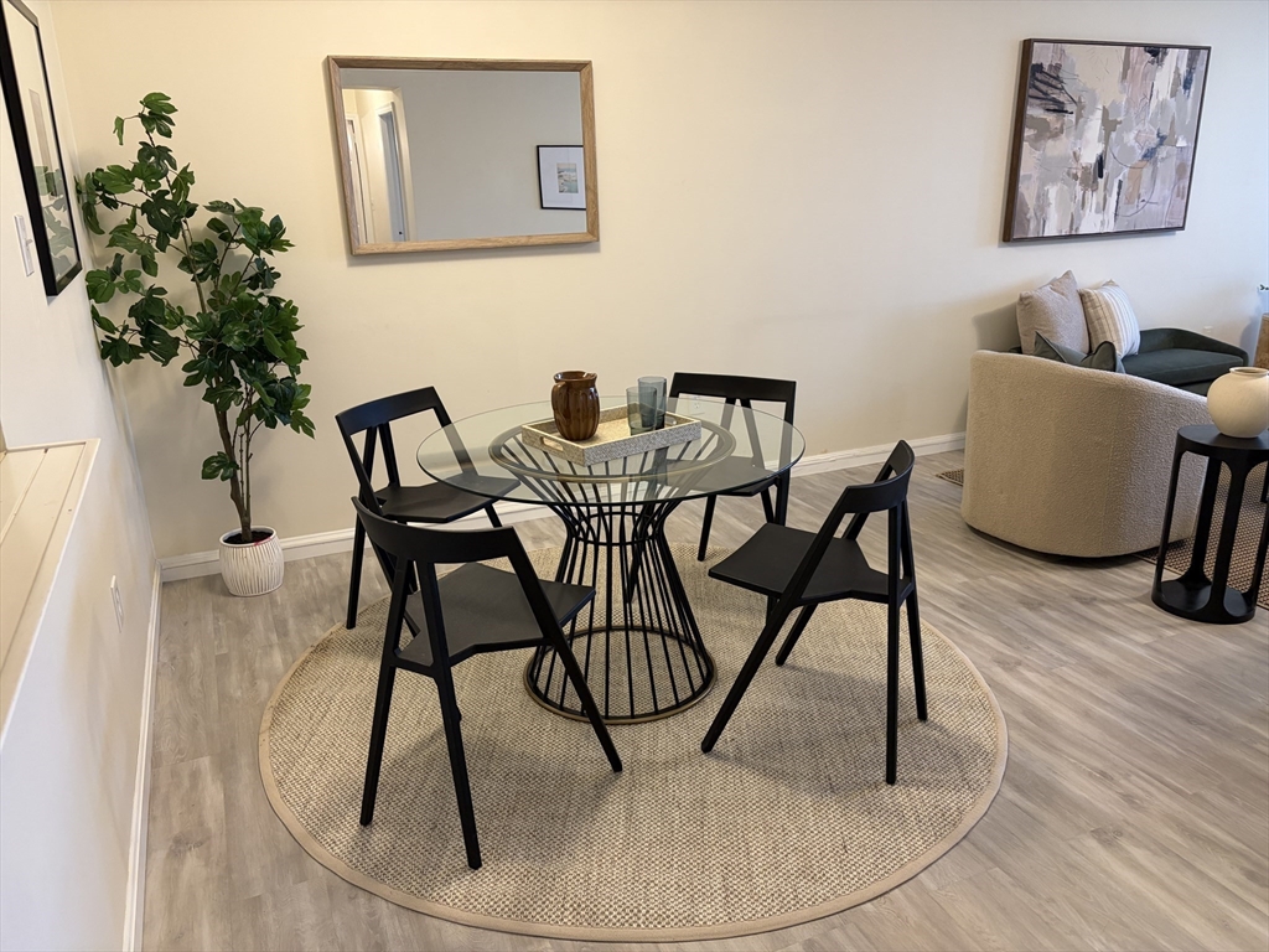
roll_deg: +1.8
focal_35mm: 26
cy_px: 476
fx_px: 953
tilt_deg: -17.3
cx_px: 634
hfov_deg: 67.3
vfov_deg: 53.1
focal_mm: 5.96
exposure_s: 1/60
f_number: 1.6
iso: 160
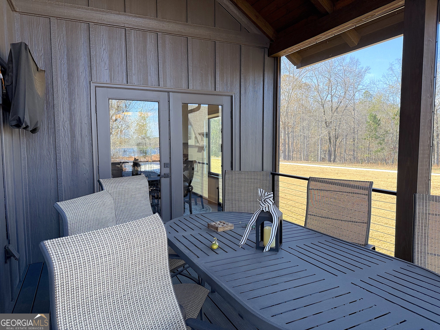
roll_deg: +0.2
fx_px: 305
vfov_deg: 56.8
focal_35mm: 24
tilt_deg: -3.9
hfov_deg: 71.6
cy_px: 165
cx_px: 220
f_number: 1.78
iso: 100
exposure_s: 1/365
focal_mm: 6.76
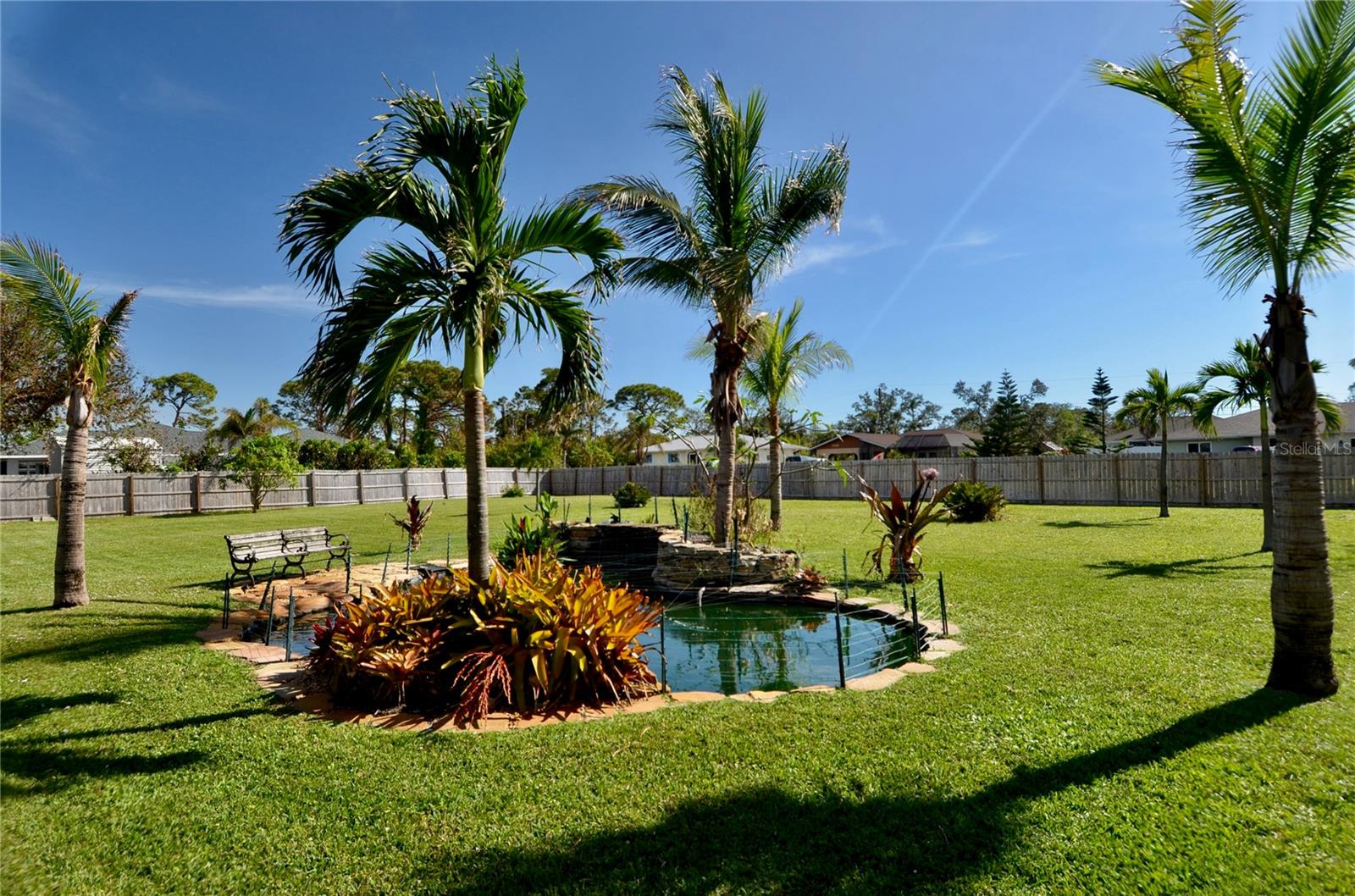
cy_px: 448
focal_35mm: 36
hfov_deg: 53.2
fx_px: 1352
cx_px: 678
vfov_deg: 36.7
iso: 180
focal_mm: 24
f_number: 8
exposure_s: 1/250
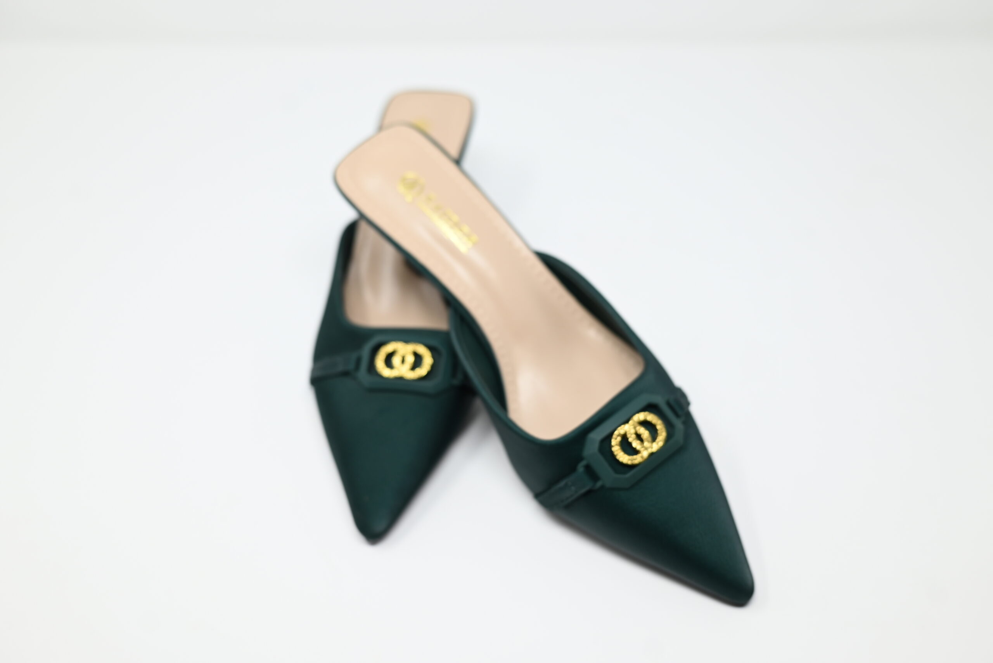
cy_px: 332
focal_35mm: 40
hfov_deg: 48.4
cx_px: 496
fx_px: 1104
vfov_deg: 33.4
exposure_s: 1/250
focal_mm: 40
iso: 400
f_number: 3.5
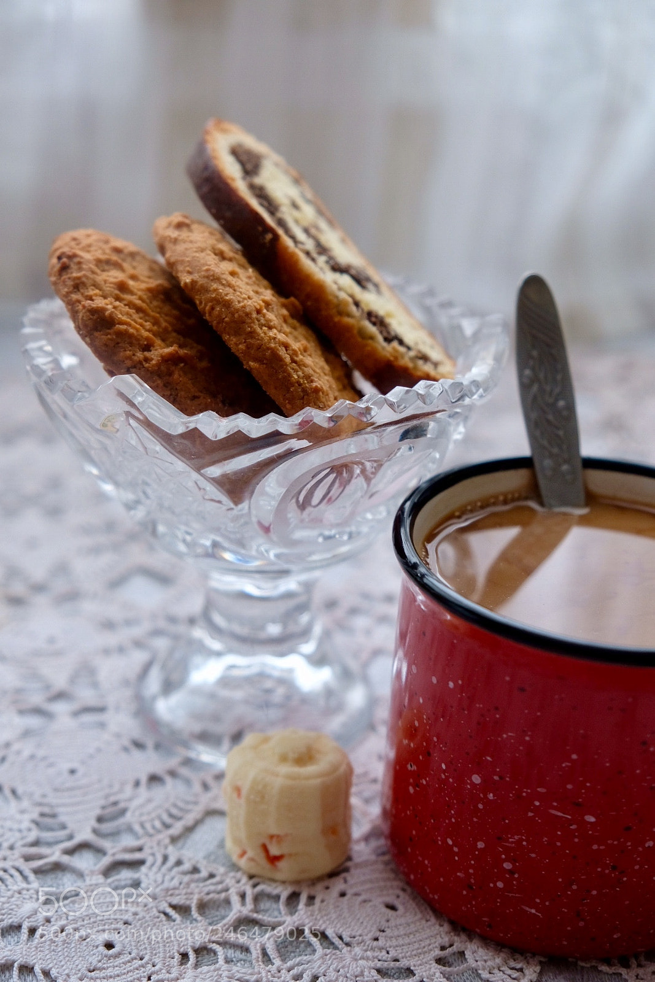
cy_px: 491
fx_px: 1337
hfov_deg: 27.5
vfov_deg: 40.3
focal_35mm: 49
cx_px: 328
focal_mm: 32.9
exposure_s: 1/40
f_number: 4
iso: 800
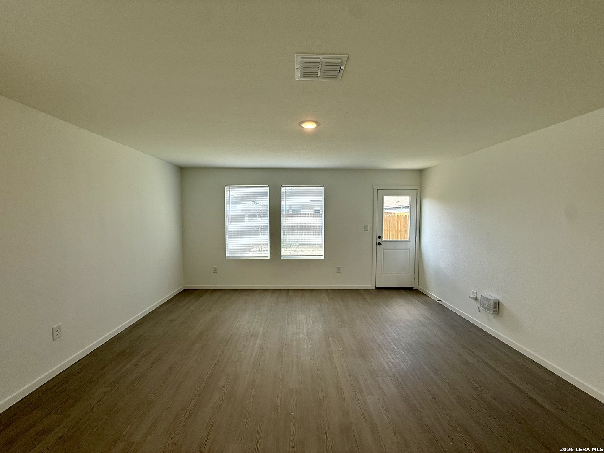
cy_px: 226
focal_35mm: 14
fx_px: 244
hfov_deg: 102.1
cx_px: 302
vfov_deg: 85.7
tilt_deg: -2.7
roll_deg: -0.2
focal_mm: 2.22
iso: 50
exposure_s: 1/202
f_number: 2.2
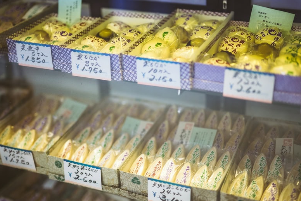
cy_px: 114
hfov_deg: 34.5
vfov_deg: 23.4
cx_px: 152
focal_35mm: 58
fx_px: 485
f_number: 1.2
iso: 400
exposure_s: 1/1250
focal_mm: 50
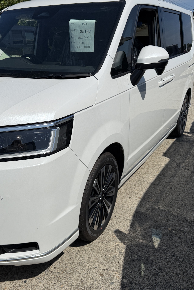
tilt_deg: -16.8
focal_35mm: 37
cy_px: 142
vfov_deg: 51.9
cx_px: 47
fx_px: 299
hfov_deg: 35.1
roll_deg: +2.6
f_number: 1.78
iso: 80
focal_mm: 6.76
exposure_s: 1/14286
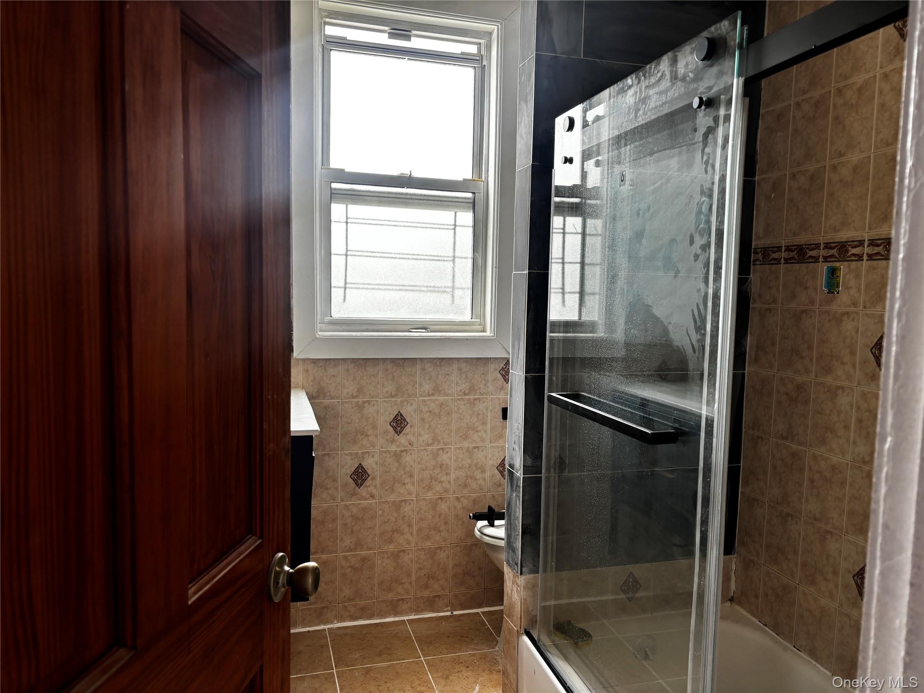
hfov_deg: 67.3
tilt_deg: -5.3
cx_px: 462
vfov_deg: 53.1
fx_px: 694
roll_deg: -1.3
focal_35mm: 26
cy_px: 346
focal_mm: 5.96
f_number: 1.6
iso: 64
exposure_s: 1/121
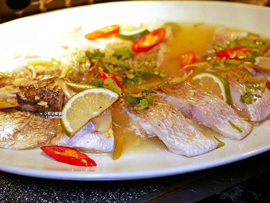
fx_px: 390
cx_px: 135
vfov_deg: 29.1
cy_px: 102
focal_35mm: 50
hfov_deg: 38.2
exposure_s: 1/500
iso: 200
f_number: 2.2
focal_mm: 25
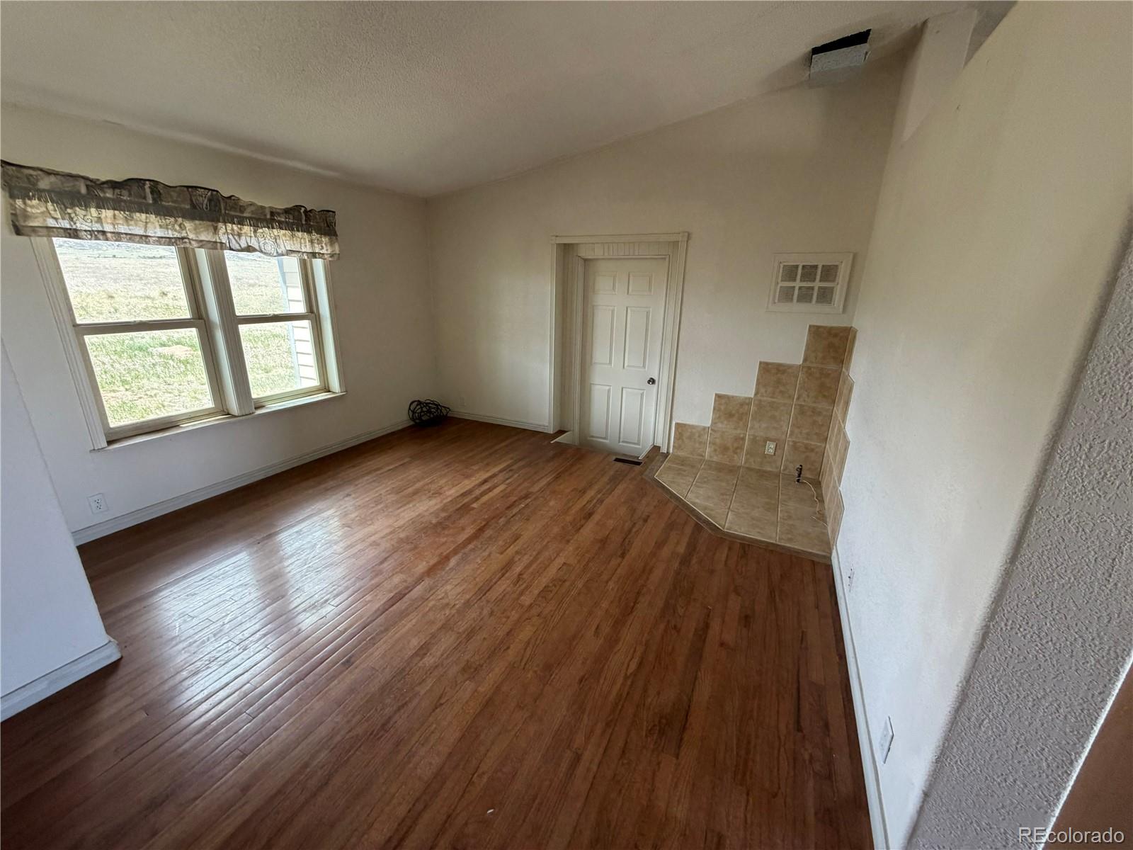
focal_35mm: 14
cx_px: 566
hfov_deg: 102.1
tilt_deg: -16.8
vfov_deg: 85.7
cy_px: 425
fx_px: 458
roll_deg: +0.0
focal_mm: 2.22
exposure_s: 1/121
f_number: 2.2
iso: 250
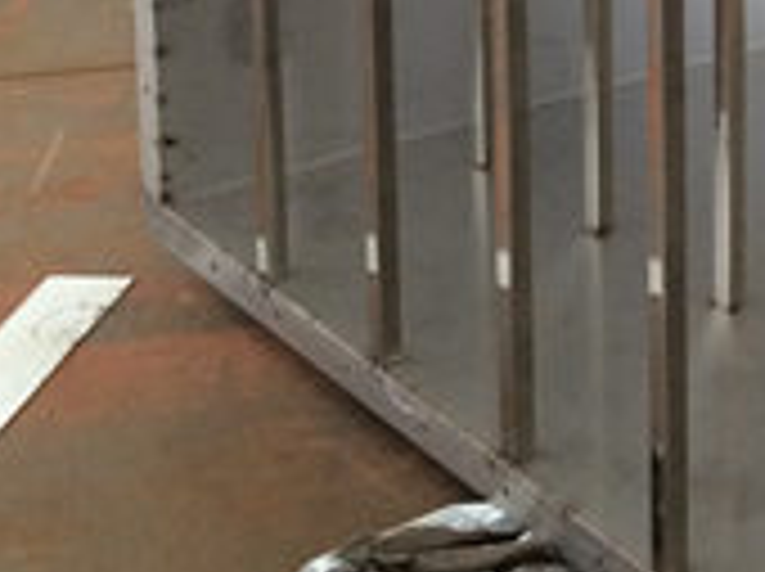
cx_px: 1058
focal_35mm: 111
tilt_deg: -13.4
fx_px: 2450
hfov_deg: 16.5
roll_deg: +1.2
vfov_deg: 12.5
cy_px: -349
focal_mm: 4.15
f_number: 2.2
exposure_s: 1/30
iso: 160
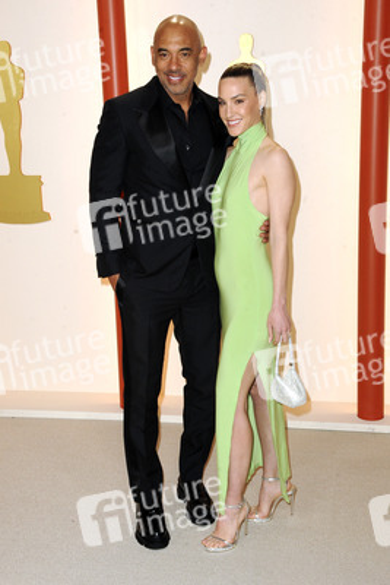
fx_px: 844
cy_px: 292
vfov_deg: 38.2
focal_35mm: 52
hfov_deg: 26.0
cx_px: 195
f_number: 7.1
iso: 1600
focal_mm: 52
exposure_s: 1/200
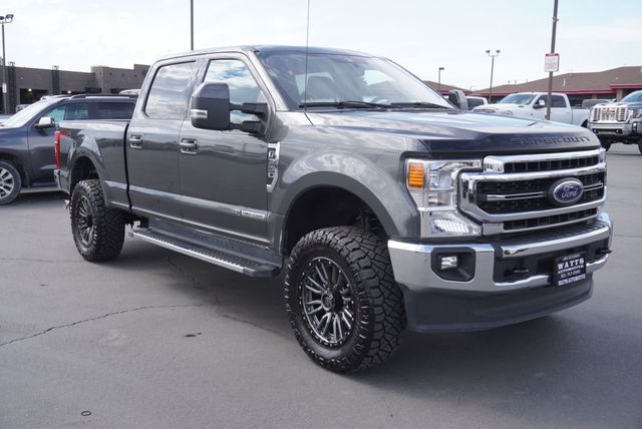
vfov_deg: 35.6
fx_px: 669
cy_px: 214
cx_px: 321
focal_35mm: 38
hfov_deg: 51.2
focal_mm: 25
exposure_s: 1/160
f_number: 7.1
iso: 100
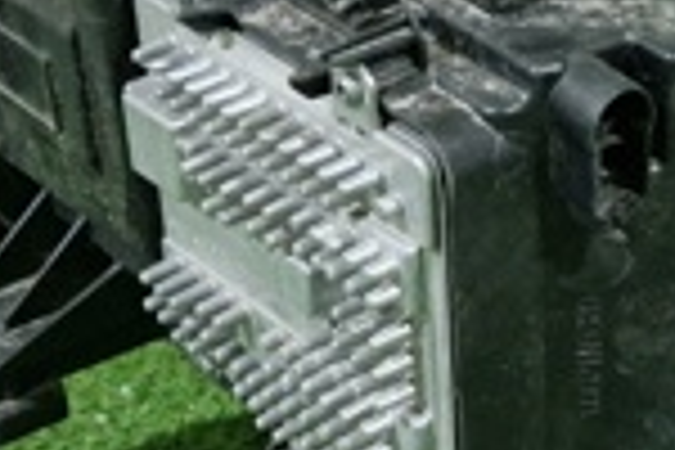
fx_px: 1912
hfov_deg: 19.3
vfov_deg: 13.4
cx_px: 724
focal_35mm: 102
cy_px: 202
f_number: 1.8
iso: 1000
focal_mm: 5.4
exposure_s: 1/100
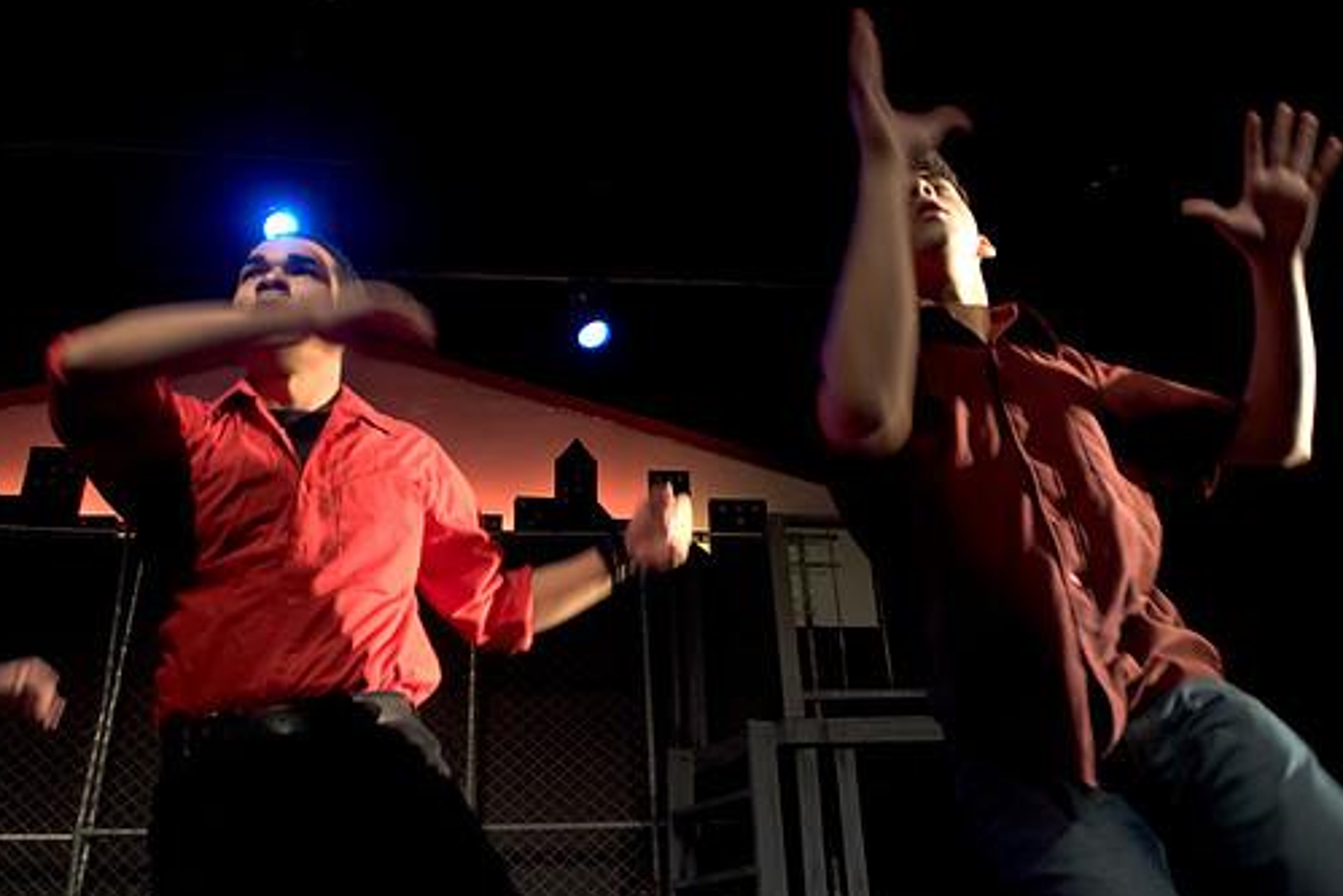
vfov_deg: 44.2
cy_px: 440
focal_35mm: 30
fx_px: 1104
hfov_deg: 62.6
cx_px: 702
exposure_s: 1/100
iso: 3200
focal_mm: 17
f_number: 2.8
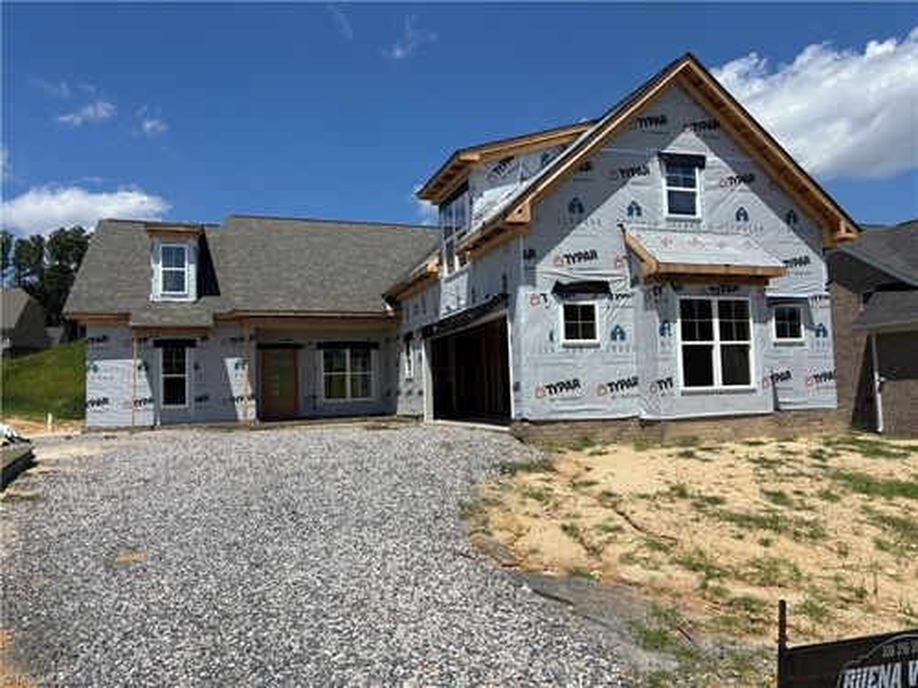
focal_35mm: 26
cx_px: 459
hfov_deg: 67.3
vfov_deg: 53.1
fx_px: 690
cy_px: 344
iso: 50
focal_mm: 5.96
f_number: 1.6
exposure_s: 1/5348
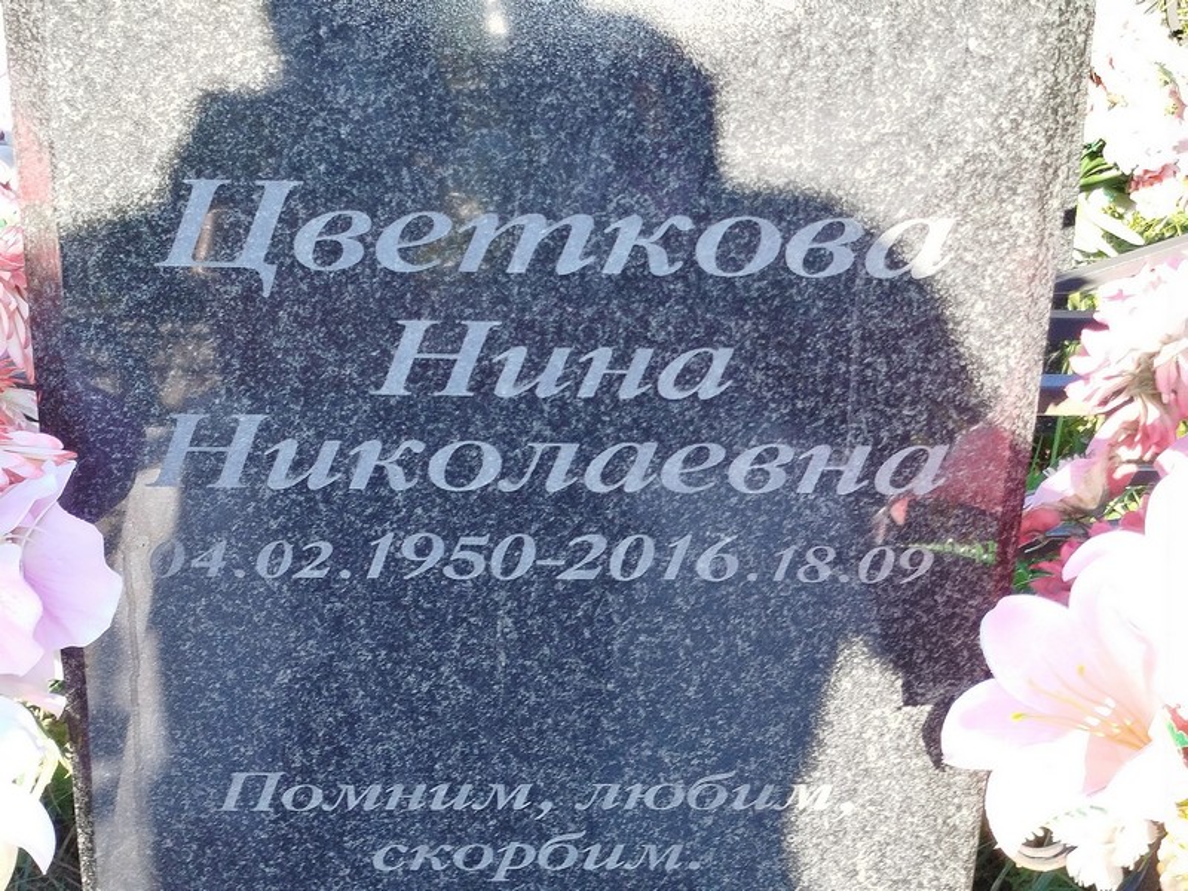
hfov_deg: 58.4
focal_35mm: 31
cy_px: 446
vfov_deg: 45.4
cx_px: 594
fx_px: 1064
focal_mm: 5.31
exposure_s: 1/100
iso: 64
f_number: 1.7
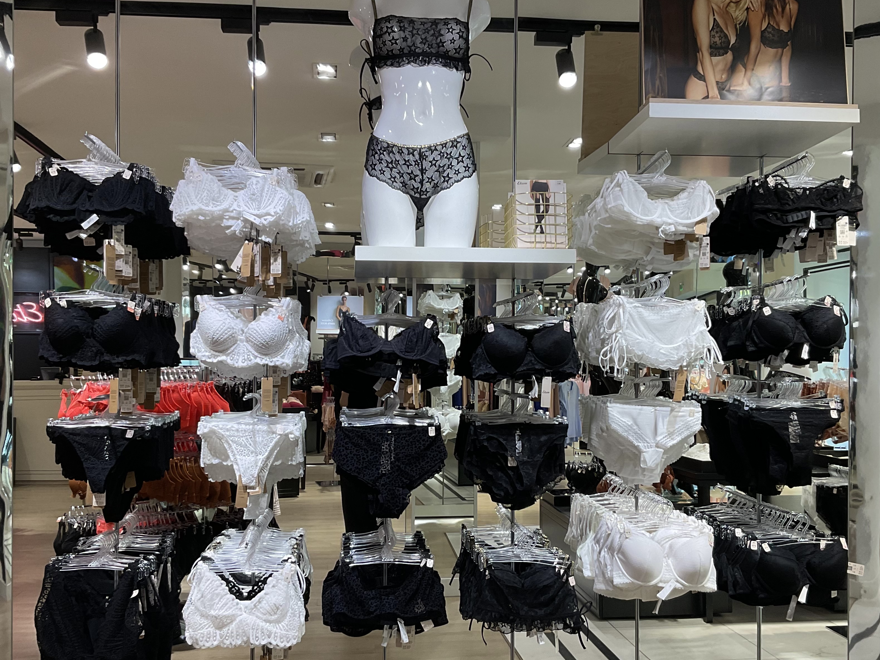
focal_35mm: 37
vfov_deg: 38.6
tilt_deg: -0.3
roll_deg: +0.5
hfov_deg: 50.1
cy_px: 364
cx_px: 454
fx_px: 941
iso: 50
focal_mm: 3
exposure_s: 1/100
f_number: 1.8
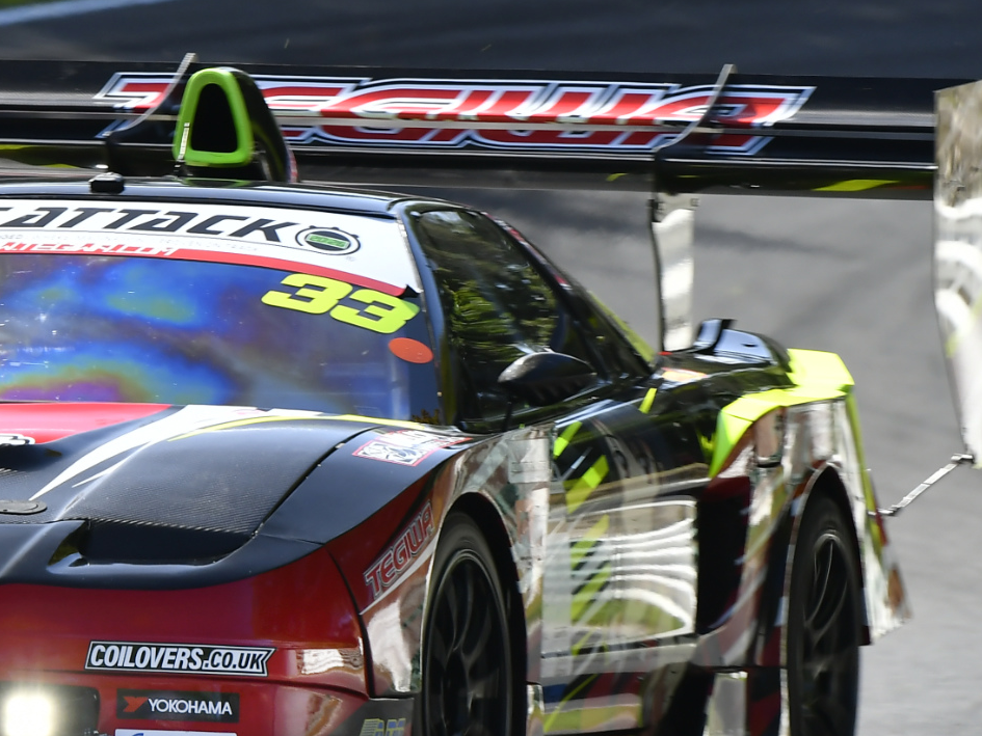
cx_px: 144
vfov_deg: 2.4
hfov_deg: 3.2
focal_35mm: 610
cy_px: 448
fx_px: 17307
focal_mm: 200
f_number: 5
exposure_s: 1/320
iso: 320
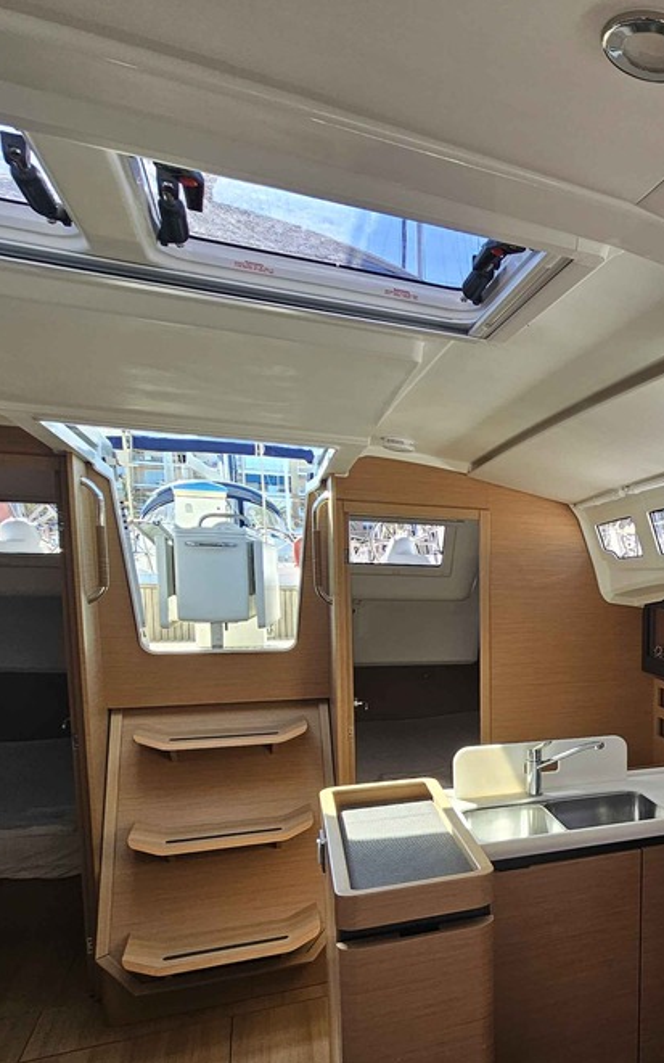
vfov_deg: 71.4
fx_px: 724
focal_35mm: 25
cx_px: 714
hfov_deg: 40.7
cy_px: 661
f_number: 2.2
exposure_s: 1/214
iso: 80
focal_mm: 2.2
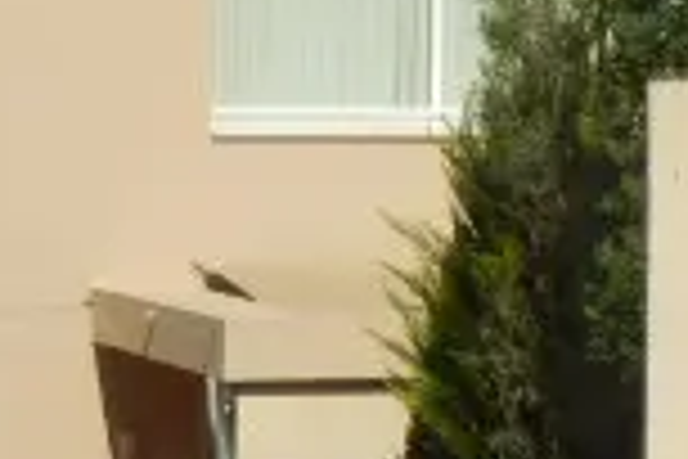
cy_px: -212
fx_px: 10300
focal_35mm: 539
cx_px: -99
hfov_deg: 3.8
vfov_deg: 2.5
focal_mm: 21.9
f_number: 5.7
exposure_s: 1/640
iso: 80
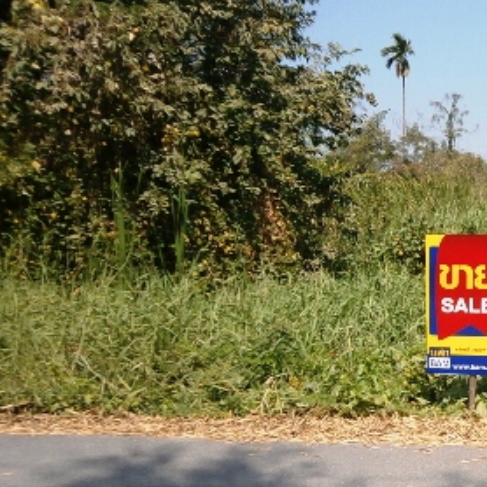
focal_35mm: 53
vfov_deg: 32.1
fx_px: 844
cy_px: 289
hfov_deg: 29.5
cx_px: 517
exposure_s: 1/1600
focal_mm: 4.7
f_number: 2.8
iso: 80
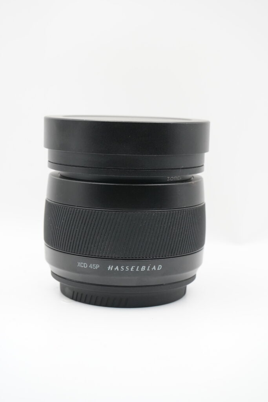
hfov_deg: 23.0
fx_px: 659
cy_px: 201
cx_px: 134
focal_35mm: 59
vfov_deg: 33.9
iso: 4000
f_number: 10
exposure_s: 1/125
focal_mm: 59
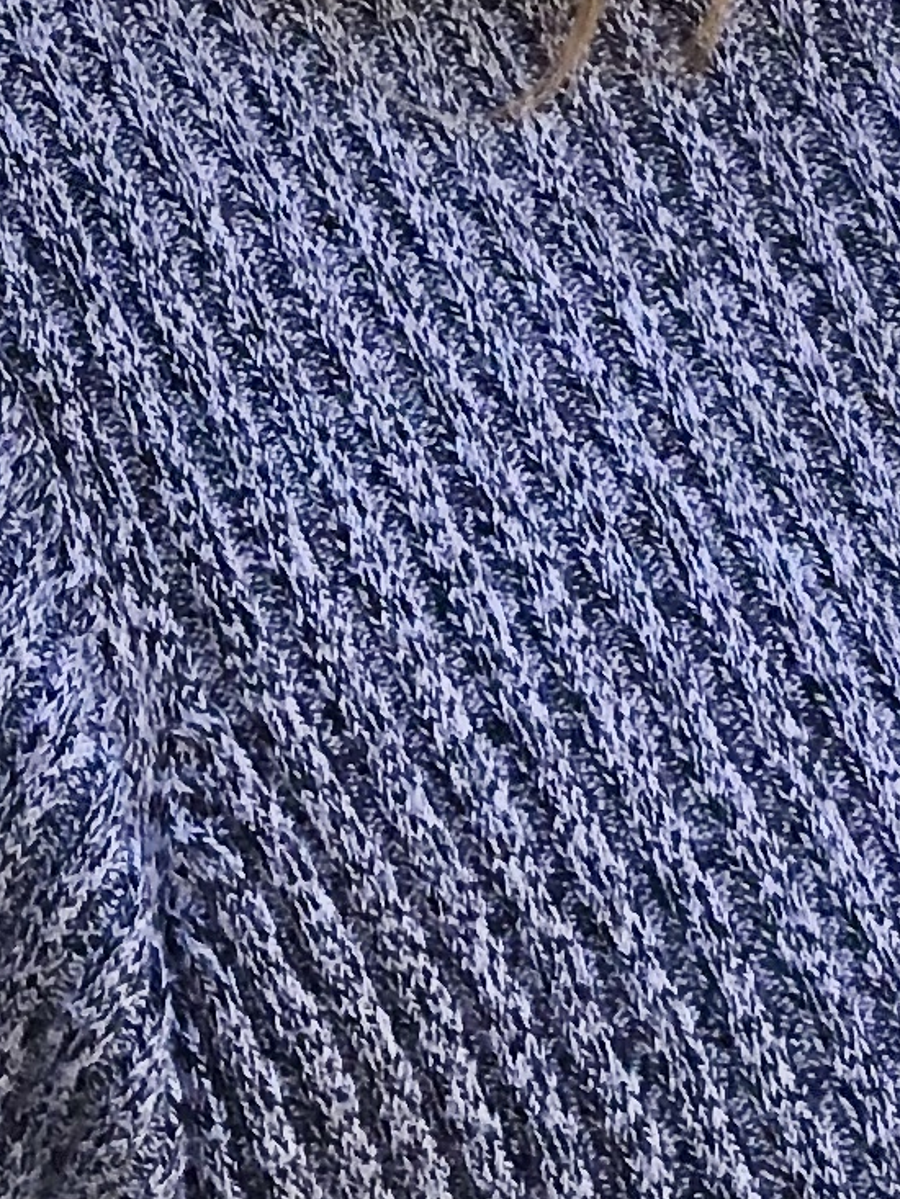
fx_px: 5337
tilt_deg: -2.0
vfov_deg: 11.4
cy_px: -1335
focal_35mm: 154
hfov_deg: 9.6
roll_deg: +0.3
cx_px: 933
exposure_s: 1/145
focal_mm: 3.99
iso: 20
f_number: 1.8
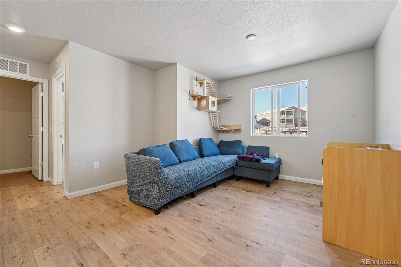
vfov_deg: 81.2
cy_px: 134
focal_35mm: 14
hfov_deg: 104.3
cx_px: 200
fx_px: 156
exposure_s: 1/25
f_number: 8
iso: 400
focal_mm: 14
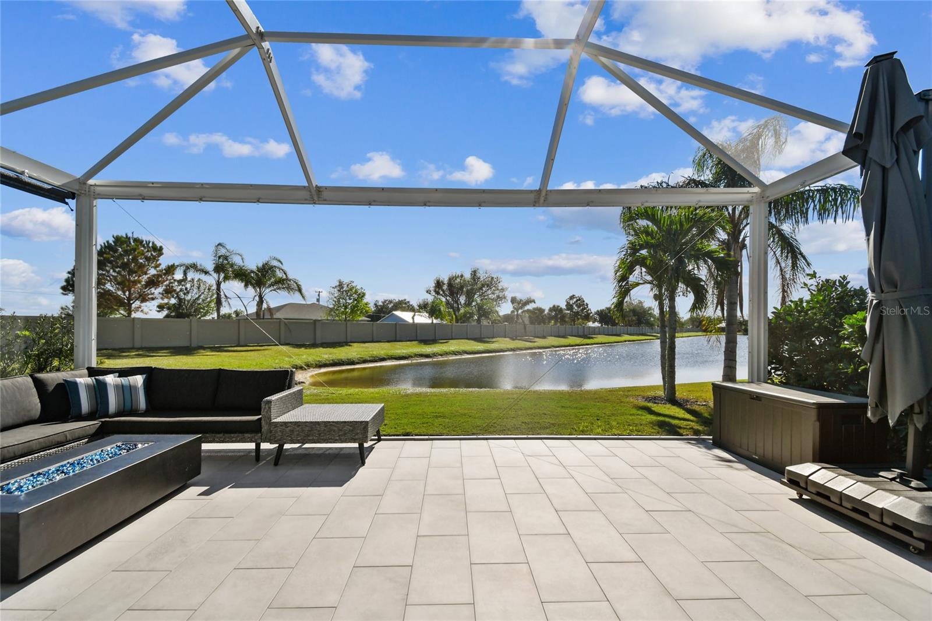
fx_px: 388
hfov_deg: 100.4
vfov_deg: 77.3
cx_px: 466
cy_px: 310
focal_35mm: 15
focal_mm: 10
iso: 100
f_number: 7.1
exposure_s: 1/2000
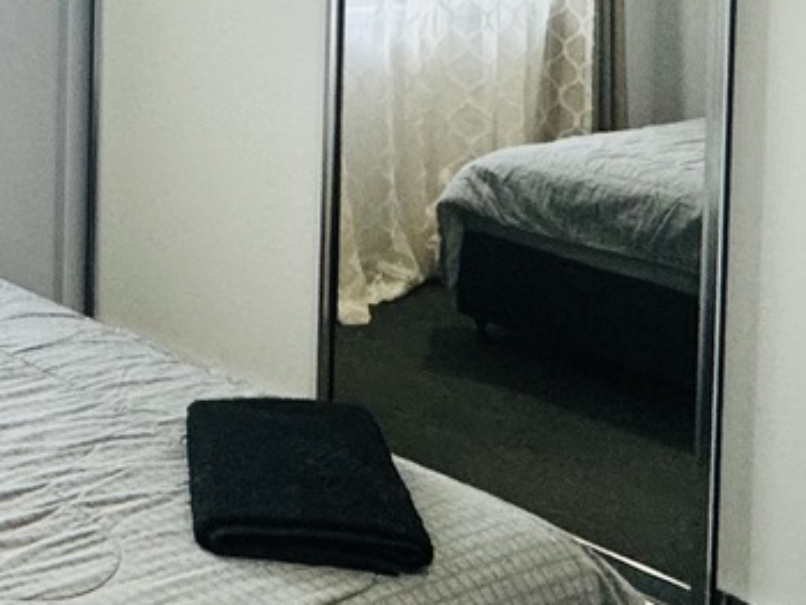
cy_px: -91
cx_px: -228
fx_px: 1398
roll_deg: -2.1
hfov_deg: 27.2
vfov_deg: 22.8
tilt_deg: -2.9
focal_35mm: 60
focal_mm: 2.22
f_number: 2.2
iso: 160
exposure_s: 1/100
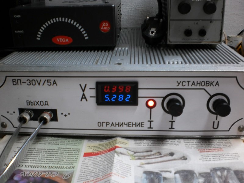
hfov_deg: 51.4
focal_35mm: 36
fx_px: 254
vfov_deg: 39.7
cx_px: 122
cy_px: 92
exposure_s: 1/30
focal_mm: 6.3
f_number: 3.1
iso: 100
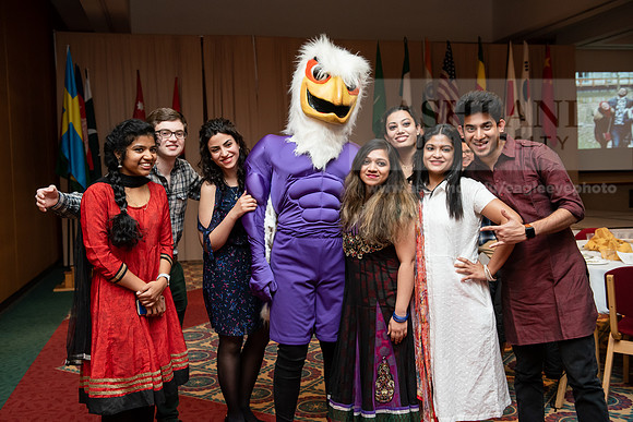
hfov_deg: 50.7
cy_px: 211
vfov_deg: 35.1
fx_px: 668
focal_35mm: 38
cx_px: 316
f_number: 4.5
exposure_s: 1/200
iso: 1250
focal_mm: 38
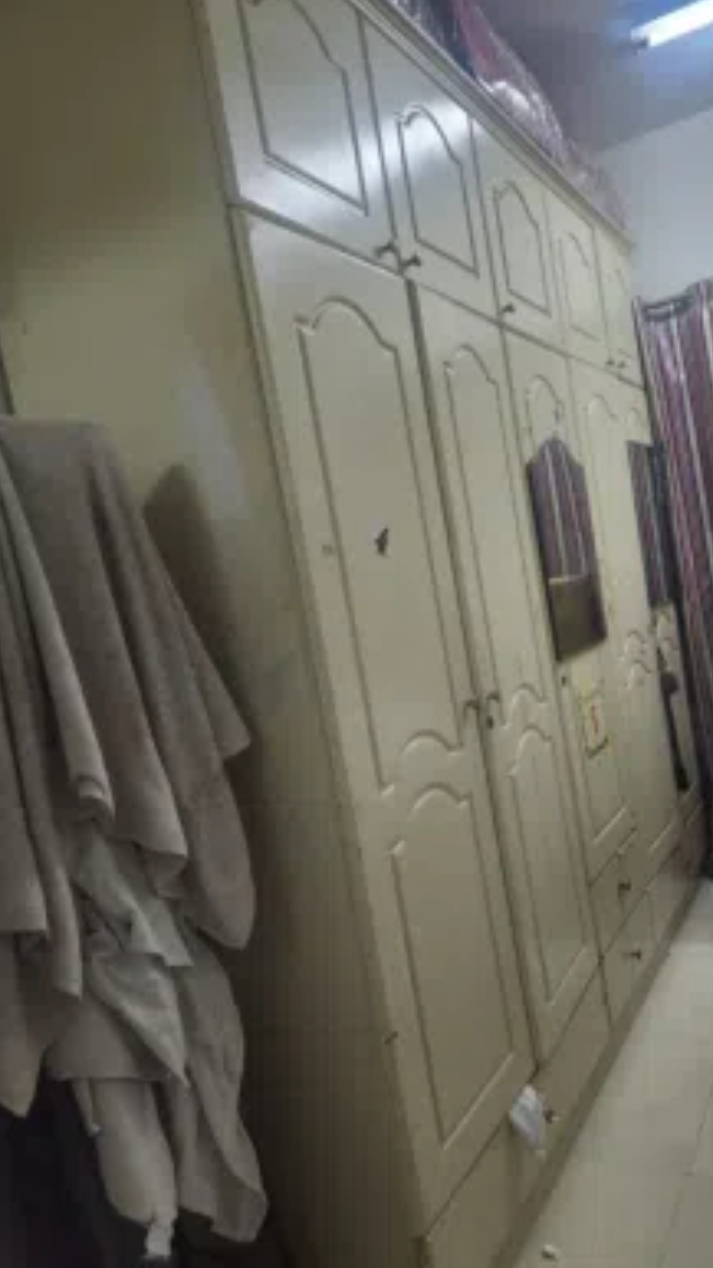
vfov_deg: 71.9
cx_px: 480
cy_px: 650
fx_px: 874
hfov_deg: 43.7
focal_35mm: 26
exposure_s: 1/120
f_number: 1.8
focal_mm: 5.4
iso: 500
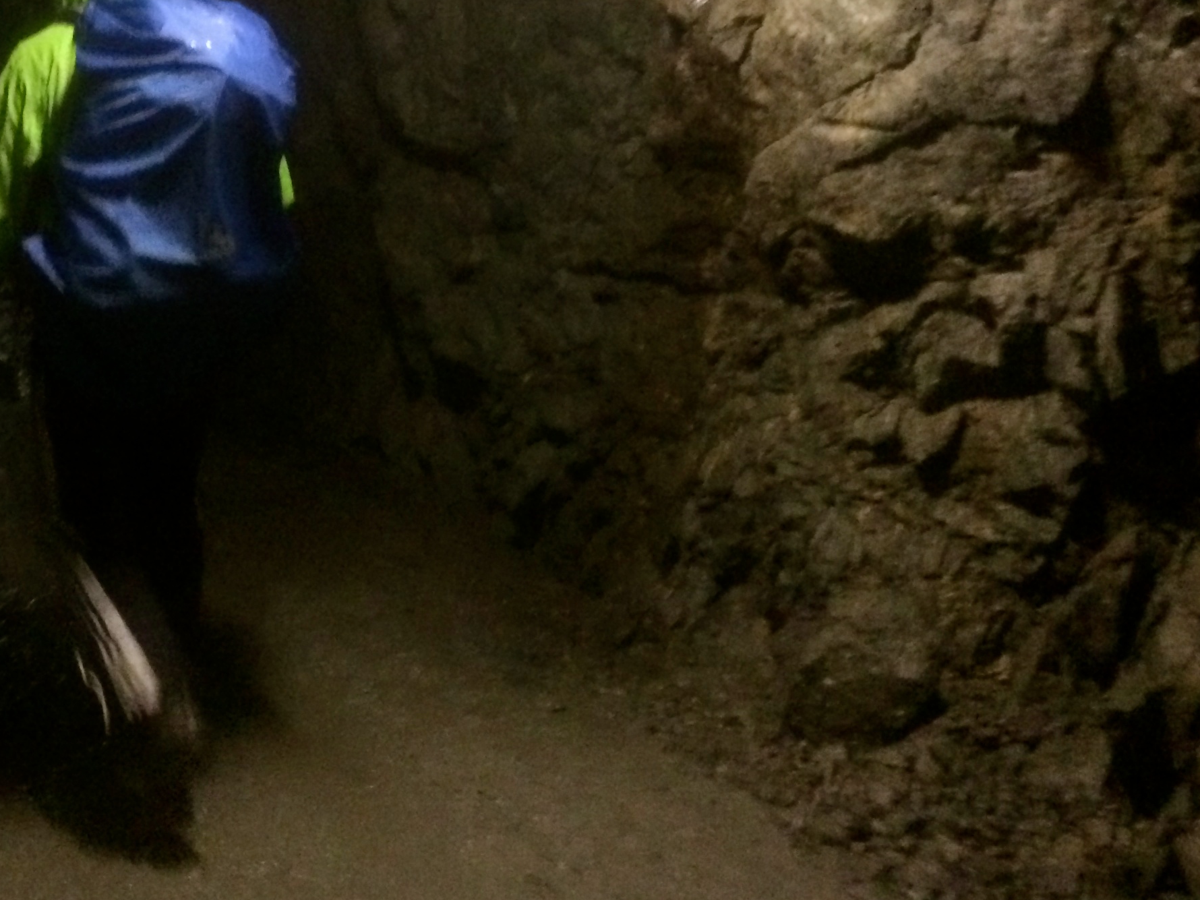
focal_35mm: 55
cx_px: 243
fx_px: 1907
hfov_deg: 33.9
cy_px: 306
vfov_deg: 26.4
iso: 1000
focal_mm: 4.12
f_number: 2.2
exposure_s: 1/15
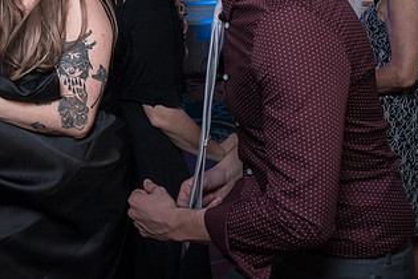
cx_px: 96
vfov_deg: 19.9
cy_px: 86
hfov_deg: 29.1
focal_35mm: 68
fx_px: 789
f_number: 5.6
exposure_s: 1/200
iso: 2000
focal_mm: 28
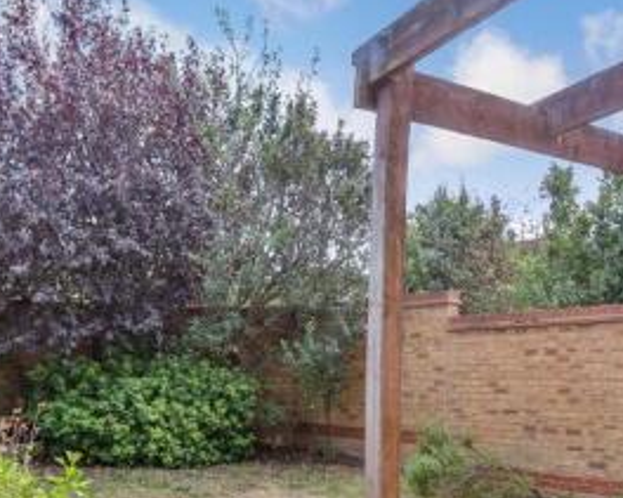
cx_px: 320
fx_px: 645
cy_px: 376
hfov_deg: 51.5
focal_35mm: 35
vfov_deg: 40.9
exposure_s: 1/80
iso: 160
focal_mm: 10
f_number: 8
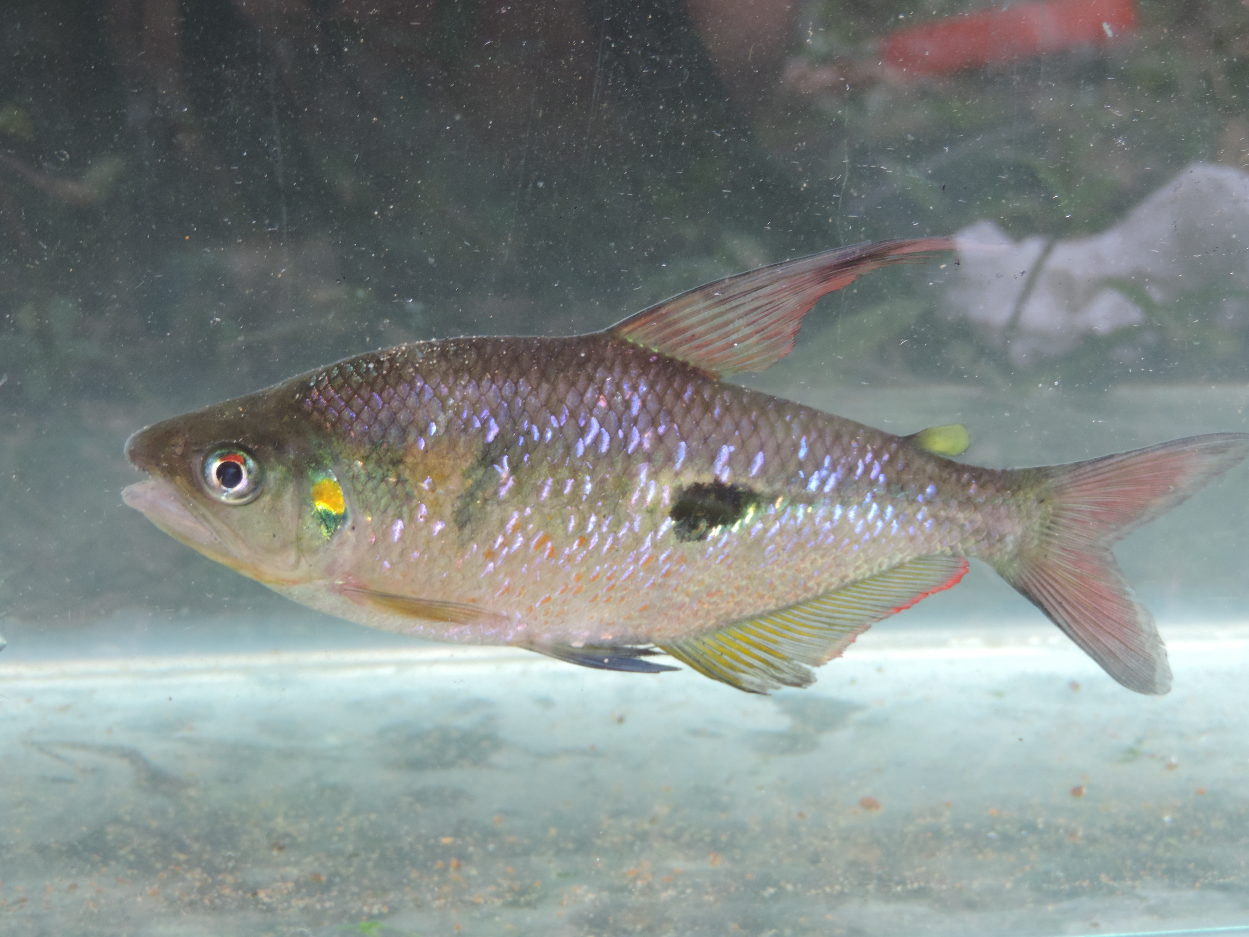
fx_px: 2526
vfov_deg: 21.0
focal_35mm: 70
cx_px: 624
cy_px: 468
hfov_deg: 27.8
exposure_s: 1/60
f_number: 3.9
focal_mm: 12.4
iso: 180
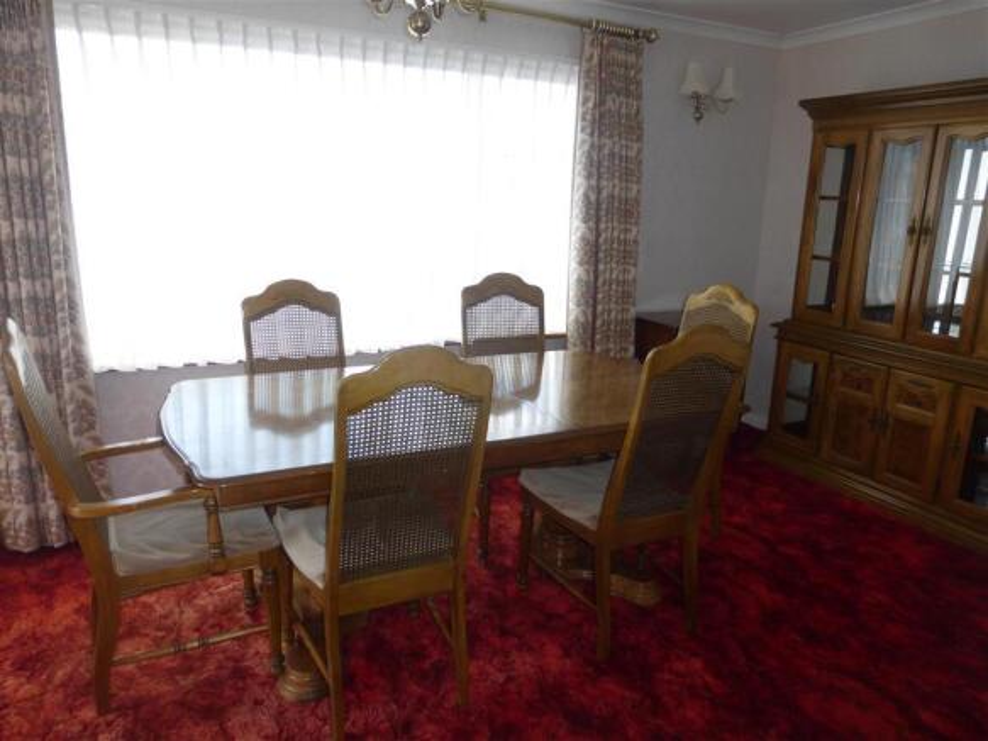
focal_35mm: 24
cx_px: 494
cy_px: 370
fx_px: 685
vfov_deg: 56.8
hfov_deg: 71.6
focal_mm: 4.3
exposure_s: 1/60
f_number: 3.3
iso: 100
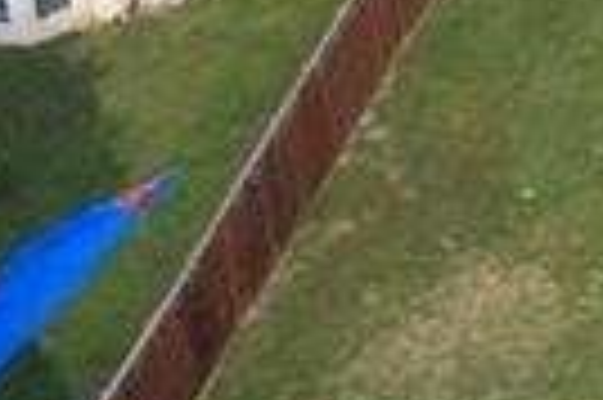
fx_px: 2811
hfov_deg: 11.3
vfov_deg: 7.3
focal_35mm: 168
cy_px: -735
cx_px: 1125
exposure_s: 1/800
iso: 100
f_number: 2.8
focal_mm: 8.38
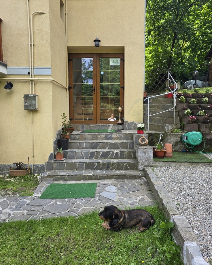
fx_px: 196
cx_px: 110
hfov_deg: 56.8
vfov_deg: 68.1
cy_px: 127
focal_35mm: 25
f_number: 1.7
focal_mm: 6.3
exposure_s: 1/261
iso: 12
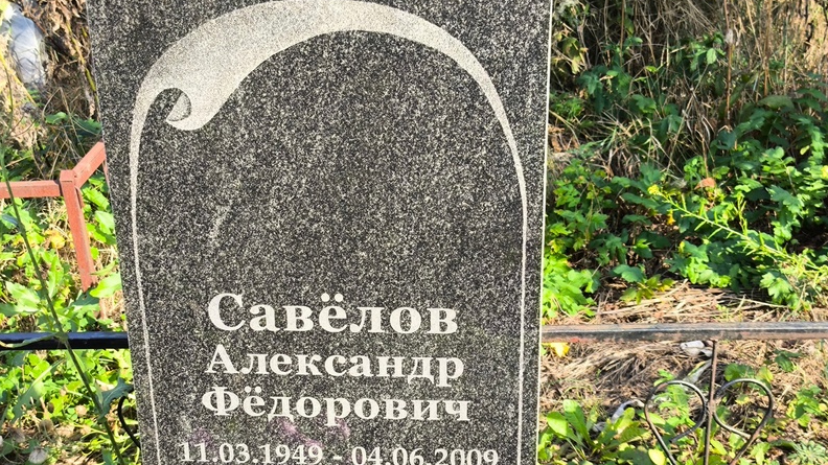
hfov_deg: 37.9
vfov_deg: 21.7
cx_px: 417
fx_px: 1207
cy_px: 301
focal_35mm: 55
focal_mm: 4.71
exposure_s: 1/222
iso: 50
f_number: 1.7
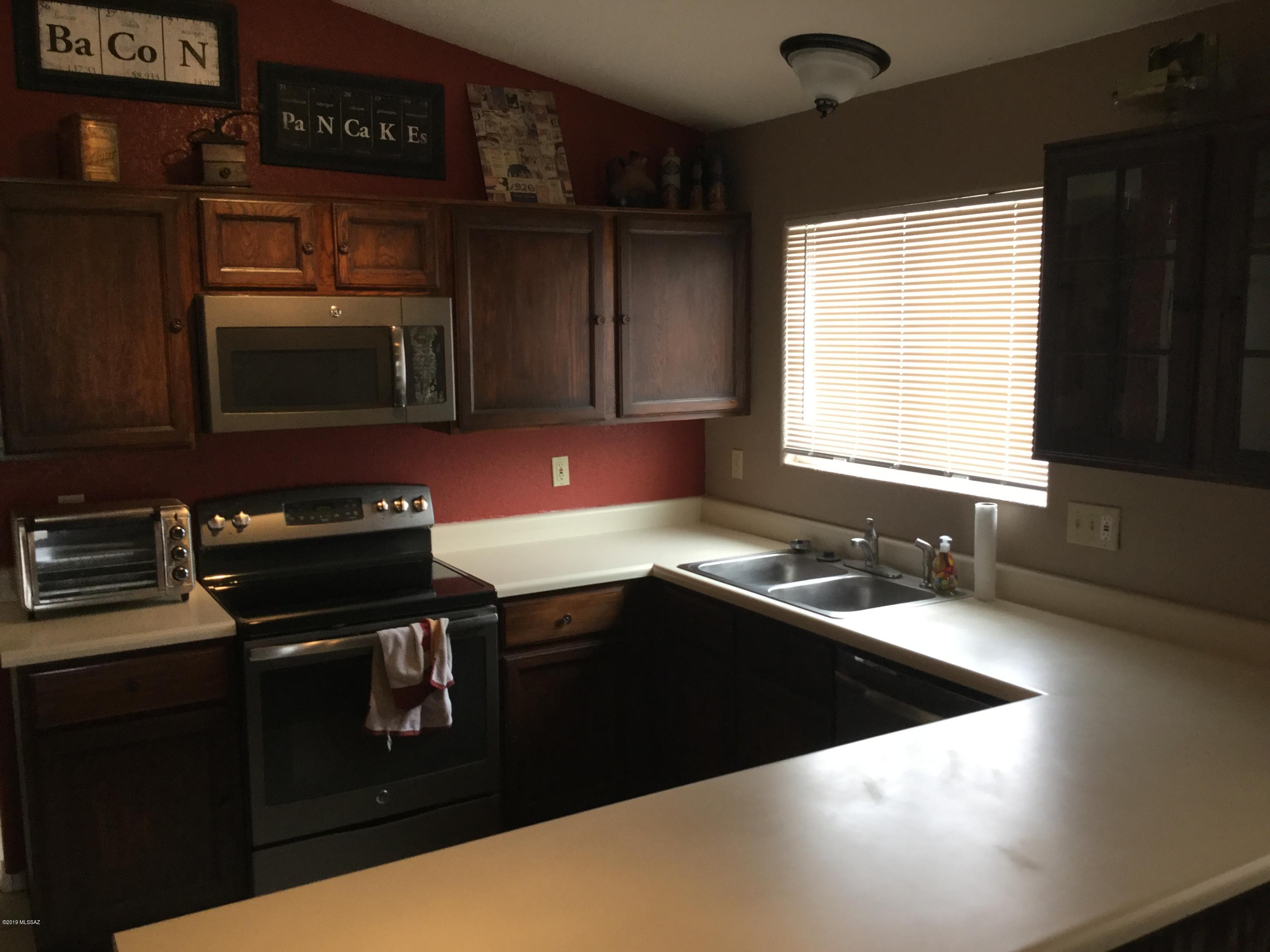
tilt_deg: -10.0
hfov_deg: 58.4
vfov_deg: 45.4
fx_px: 1137
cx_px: 635
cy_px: 476
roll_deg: -0.1
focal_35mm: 31
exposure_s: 1/30
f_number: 2.4
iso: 50
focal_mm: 3.3
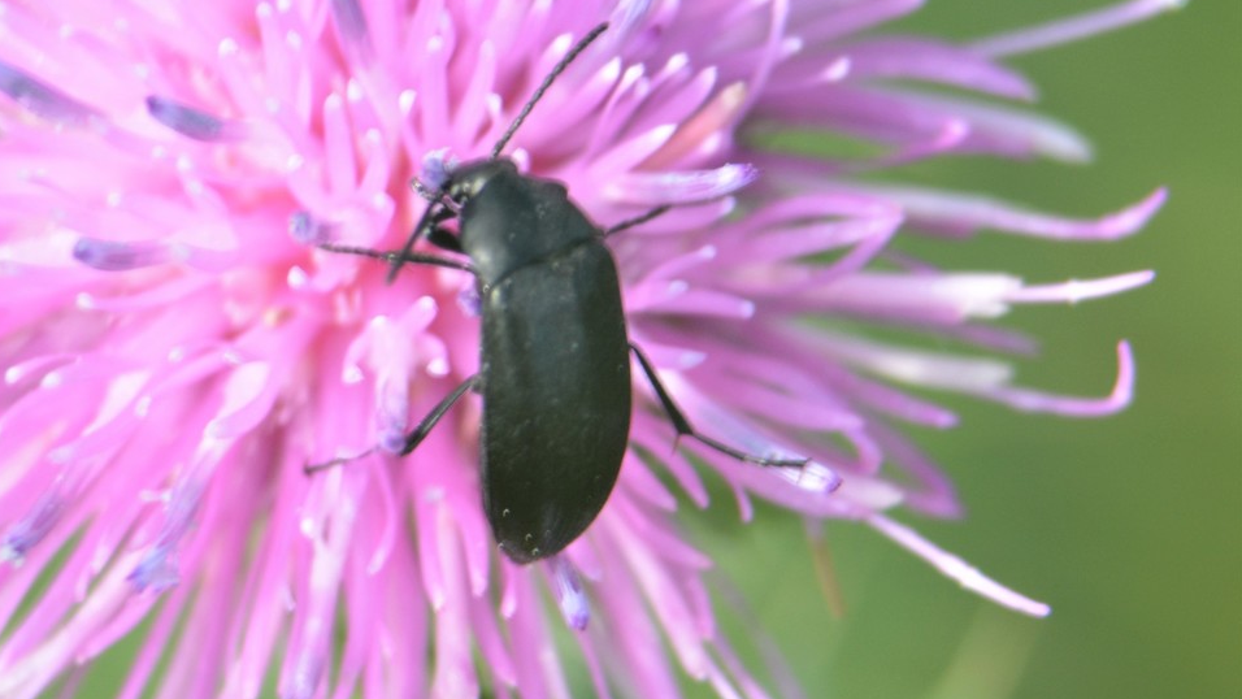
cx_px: 620
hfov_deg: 6.2
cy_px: 374
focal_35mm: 347
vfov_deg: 3.5
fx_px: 11429
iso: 320
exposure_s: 1/125
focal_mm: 220
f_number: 8
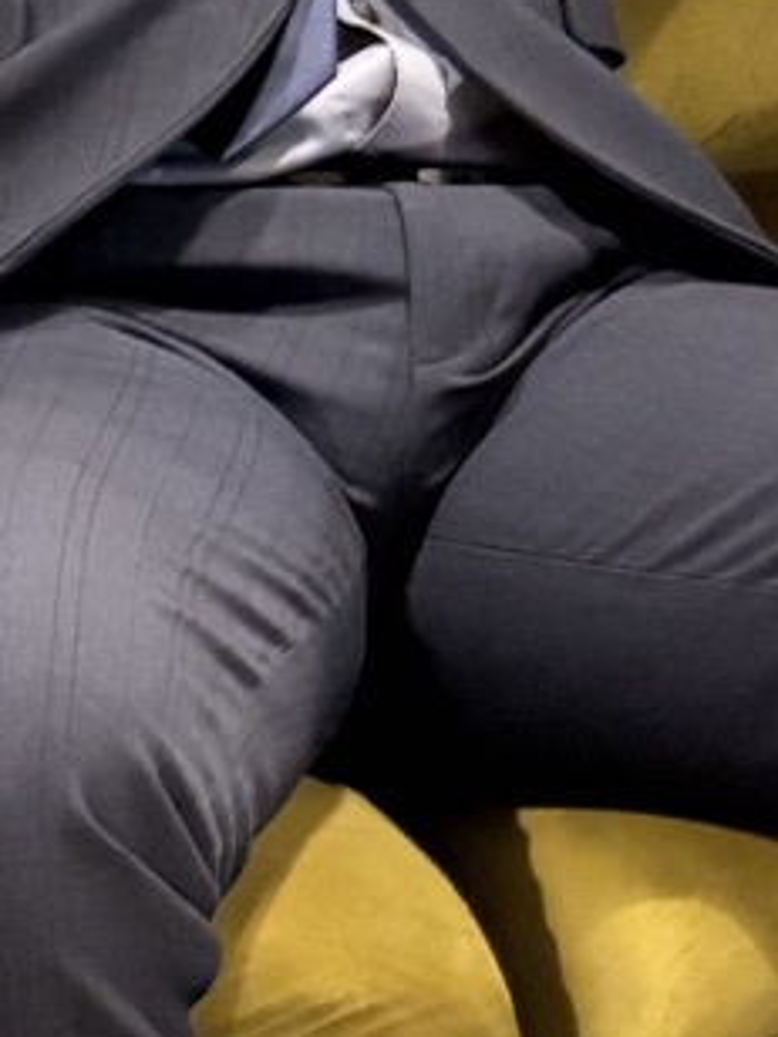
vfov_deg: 12.4
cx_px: 414
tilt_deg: -7.9
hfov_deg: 9.8
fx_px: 4555
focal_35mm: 152
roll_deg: -0.9
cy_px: -492
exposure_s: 1/17
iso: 1000
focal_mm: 5.96
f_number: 1.6
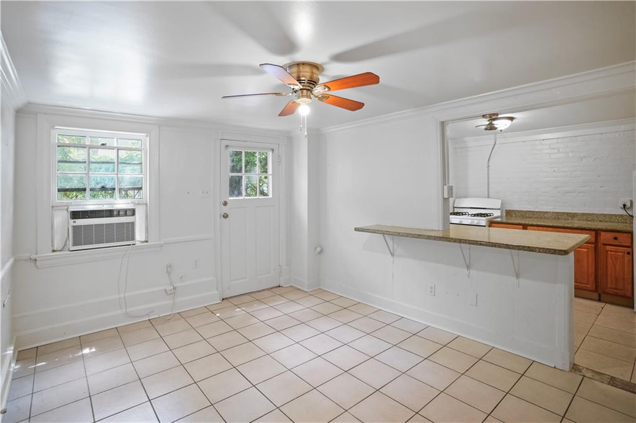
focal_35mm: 17
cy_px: 212
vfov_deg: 70.4
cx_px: 318
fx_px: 300
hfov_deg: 93.3
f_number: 2.8
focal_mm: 17
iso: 640
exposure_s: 1/30
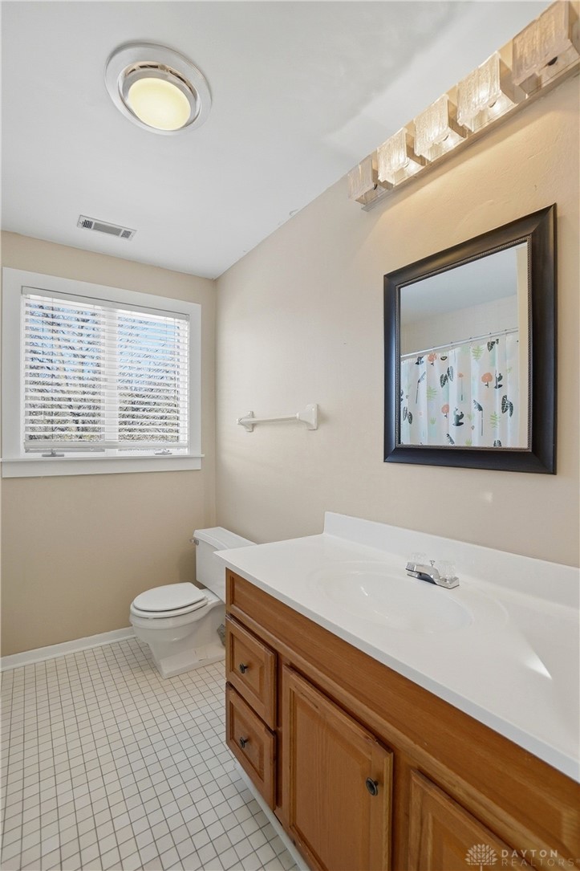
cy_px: 436
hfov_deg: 77.3
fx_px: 363
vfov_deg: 100.4
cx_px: 290
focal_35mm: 15
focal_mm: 10
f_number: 4
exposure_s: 1/500
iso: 100
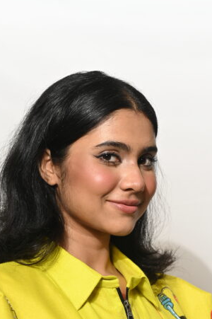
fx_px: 885
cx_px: 67
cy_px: 315
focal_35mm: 100
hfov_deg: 13.6
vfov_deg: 19.8
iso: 100
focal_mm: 50
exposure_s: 1/160
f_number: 4
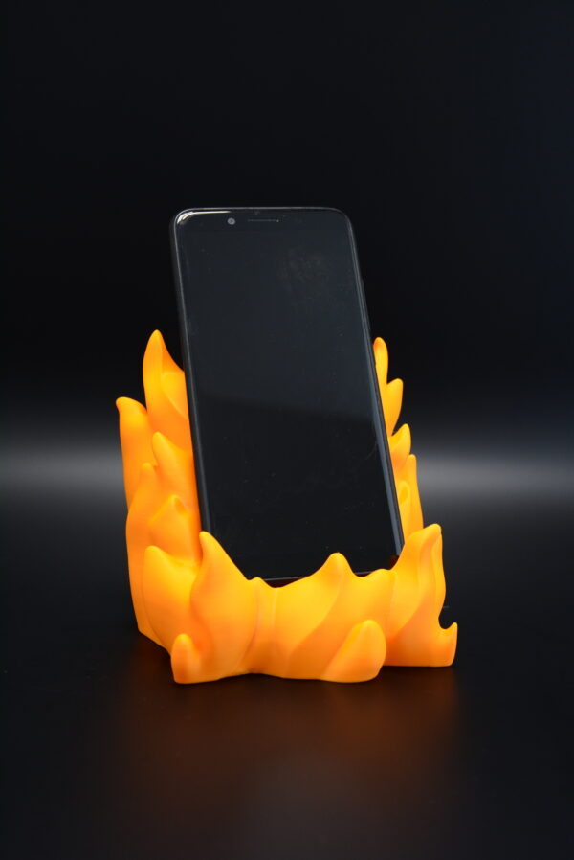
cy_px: 430
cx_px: 287
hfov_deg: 22.7
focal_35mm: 60
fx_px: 1433
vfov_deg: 33.4
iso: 640
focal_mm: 40
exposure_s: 1/60
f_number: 4.5
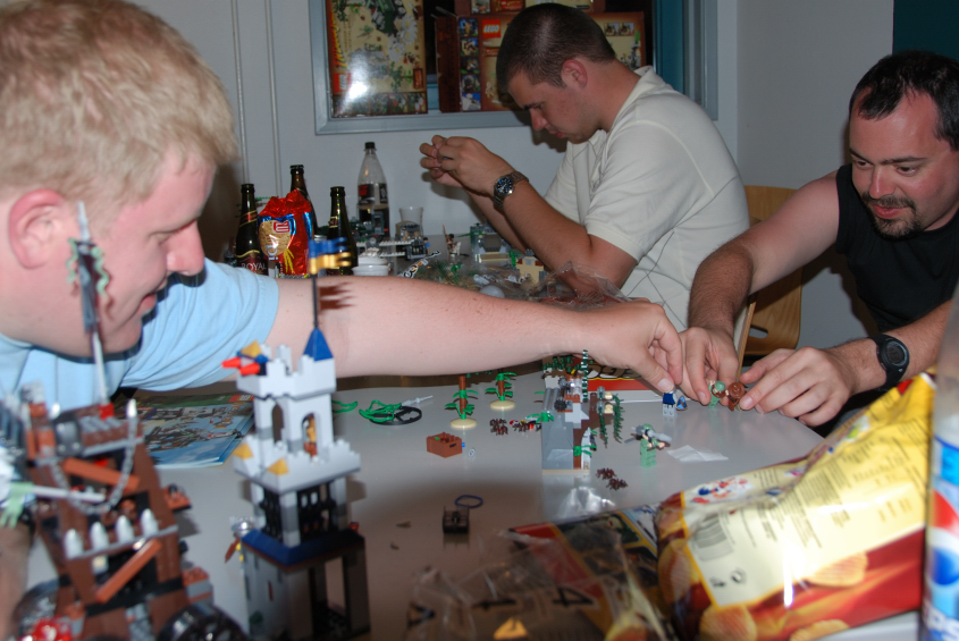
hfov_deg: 48.4
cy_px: 274
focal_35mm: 40
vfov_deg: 33.4
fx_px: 1066
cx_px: 478
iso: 100
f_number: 3.8
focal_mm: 22
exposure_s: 1/15
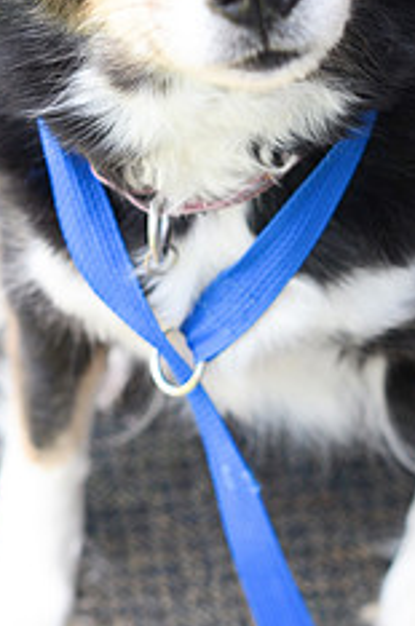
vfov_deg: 14.2
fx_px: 2501
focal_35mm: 144
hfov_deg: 9.5
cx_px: 273
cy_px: 182
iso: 400
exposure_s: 1/640
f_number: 3.5
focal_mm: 50
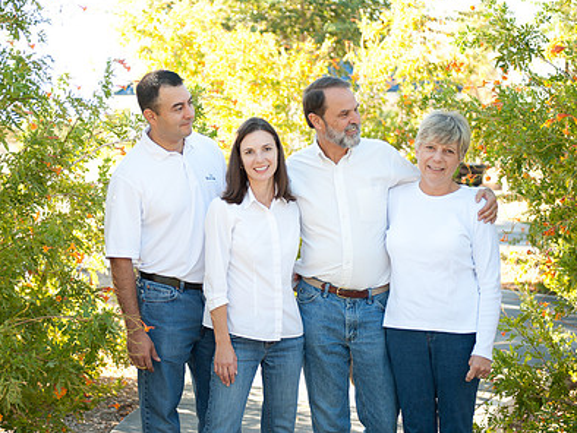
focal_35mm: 82
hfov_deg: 23.7
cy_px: 168
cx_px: 204
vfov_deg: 18.0
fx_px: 1368
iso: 200
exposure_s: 1/320
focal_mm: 58
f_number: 2.8
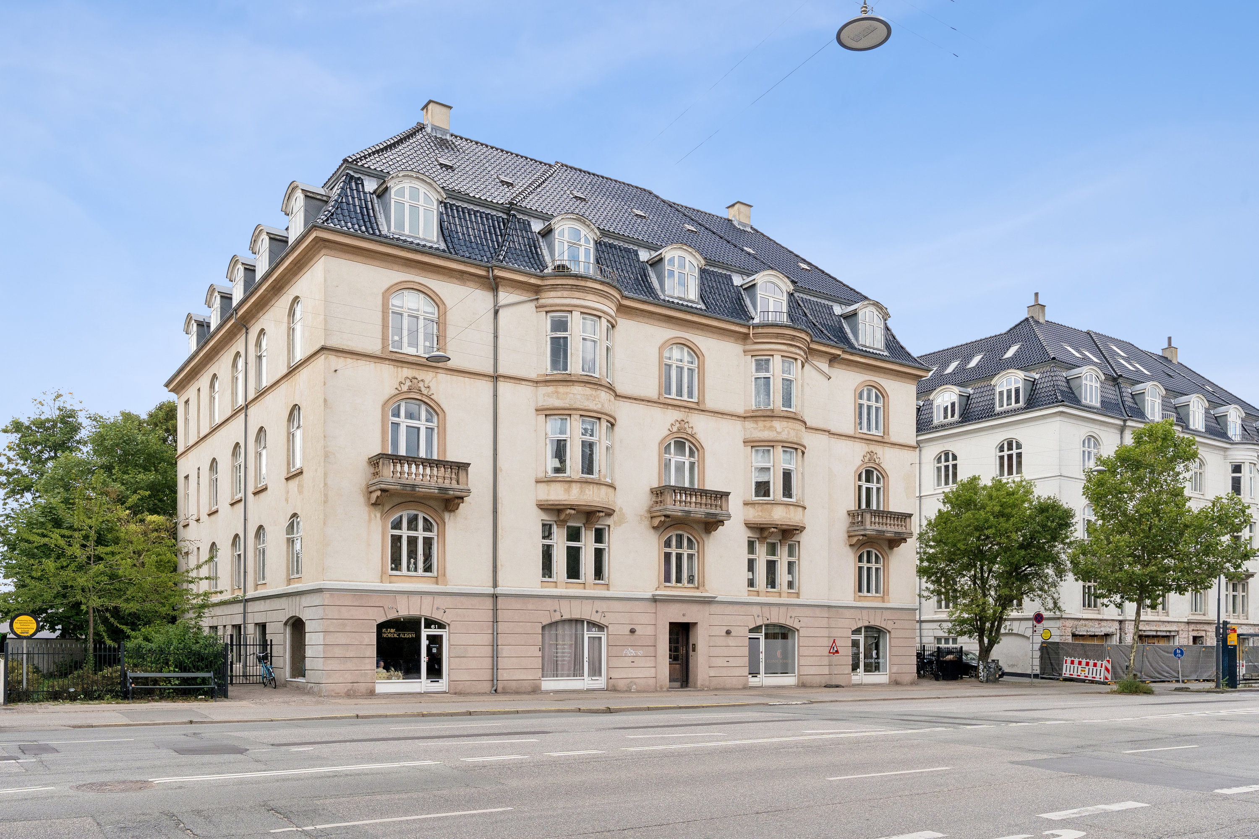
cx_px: 630
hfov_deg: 67.4
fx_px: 944
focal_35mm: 27
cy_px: 420
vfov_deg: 47.9
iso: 400
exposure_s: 1/500
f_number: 7.1
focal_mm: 18
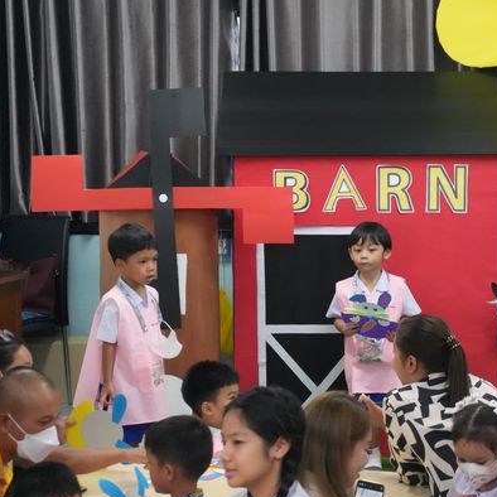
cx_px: 295
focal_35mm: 97
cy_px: 250
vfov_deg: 17.9
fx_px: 1576
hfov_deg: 17.9
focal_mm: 50
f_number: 5.6
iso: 6400
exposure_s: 1/160
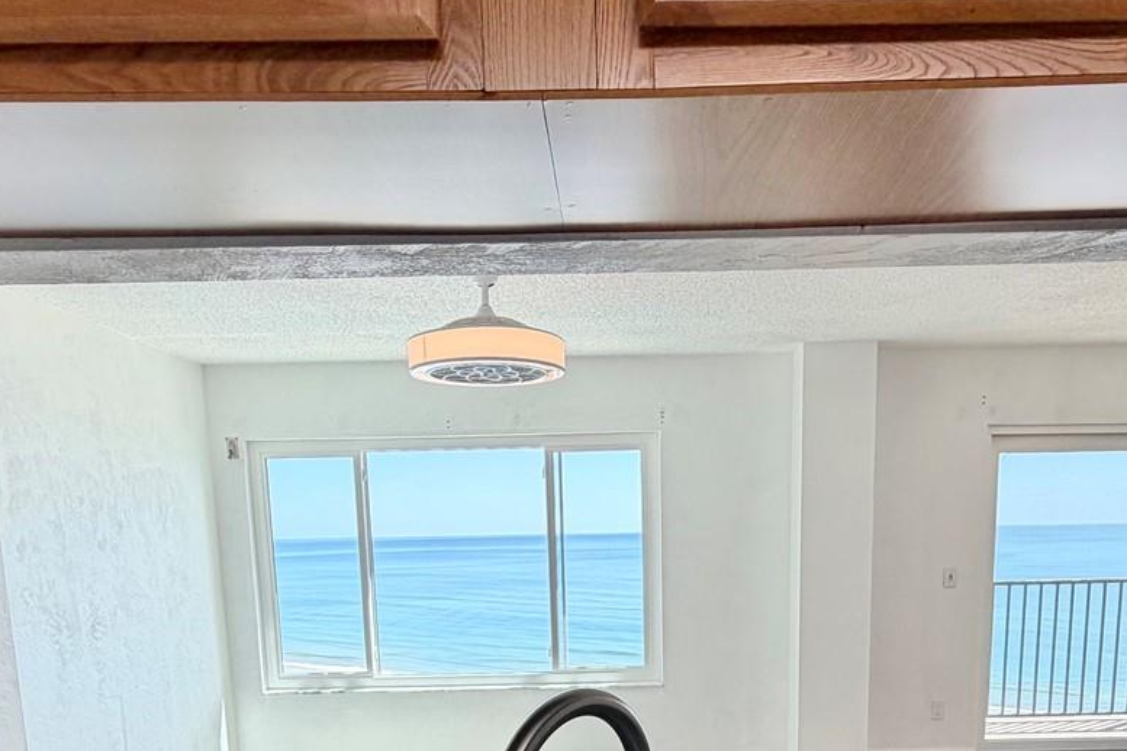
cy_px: 693
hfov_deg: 61.8
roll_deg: +1.6
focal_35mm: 30
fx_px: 939
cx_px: 618
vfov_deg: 40.0
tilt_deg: -10.1
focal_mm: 2.22
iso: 50
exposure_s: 1/126
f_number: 2.2
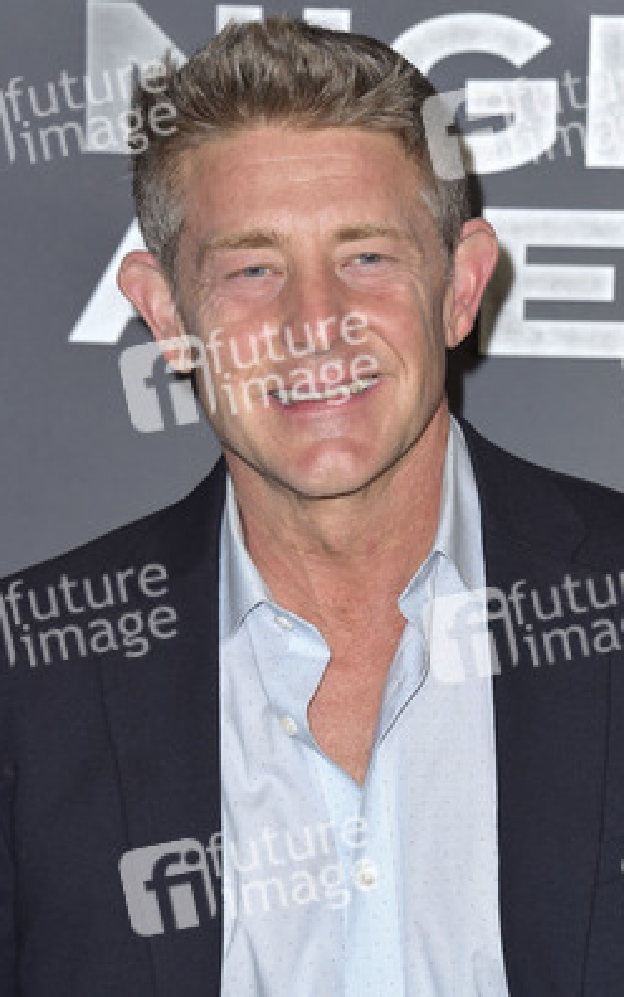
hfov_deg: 7.5
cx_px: 323
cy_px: 498
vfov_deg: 12.0
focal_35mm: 175
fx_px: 4755
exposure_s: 1/250
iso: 400
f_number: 6.3
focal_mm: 170
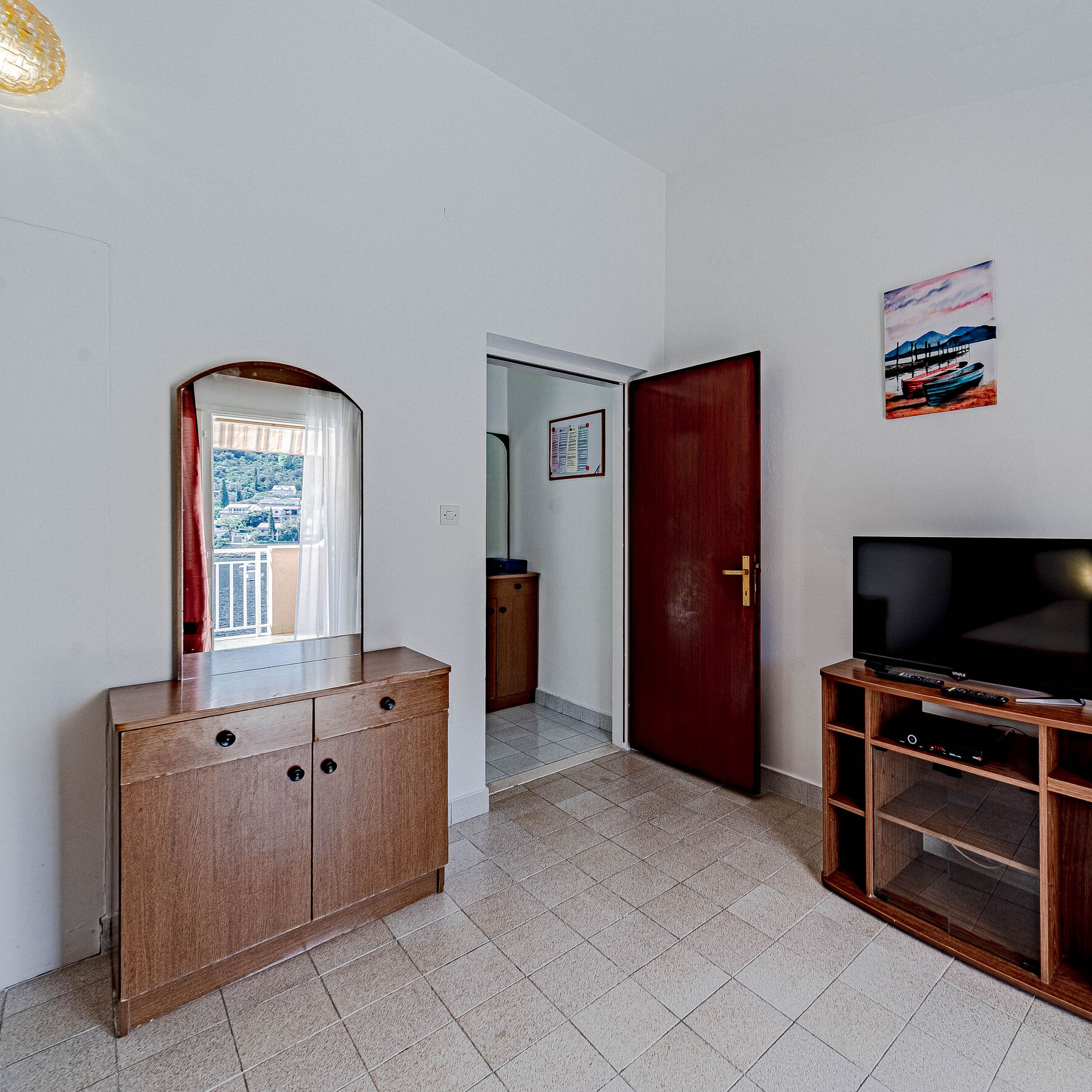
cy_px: 523
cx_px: 678
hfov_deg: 85.8
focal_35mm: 16
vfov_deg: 87.4
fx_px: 571
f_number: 8
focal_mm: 12
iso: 100
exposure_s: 1/250
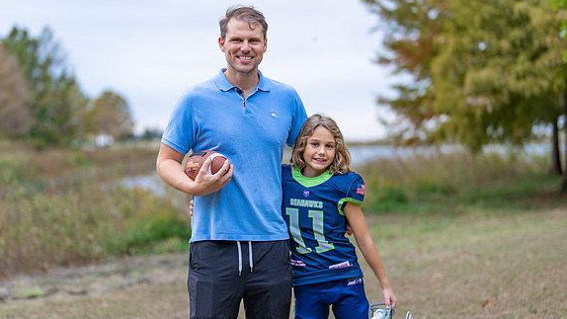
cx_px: 259
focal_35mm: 66
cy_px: 167
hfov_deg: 31.9
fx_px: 992
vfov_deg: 18.3
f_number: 1.2
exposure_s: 1/1000
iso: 100
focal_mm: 50
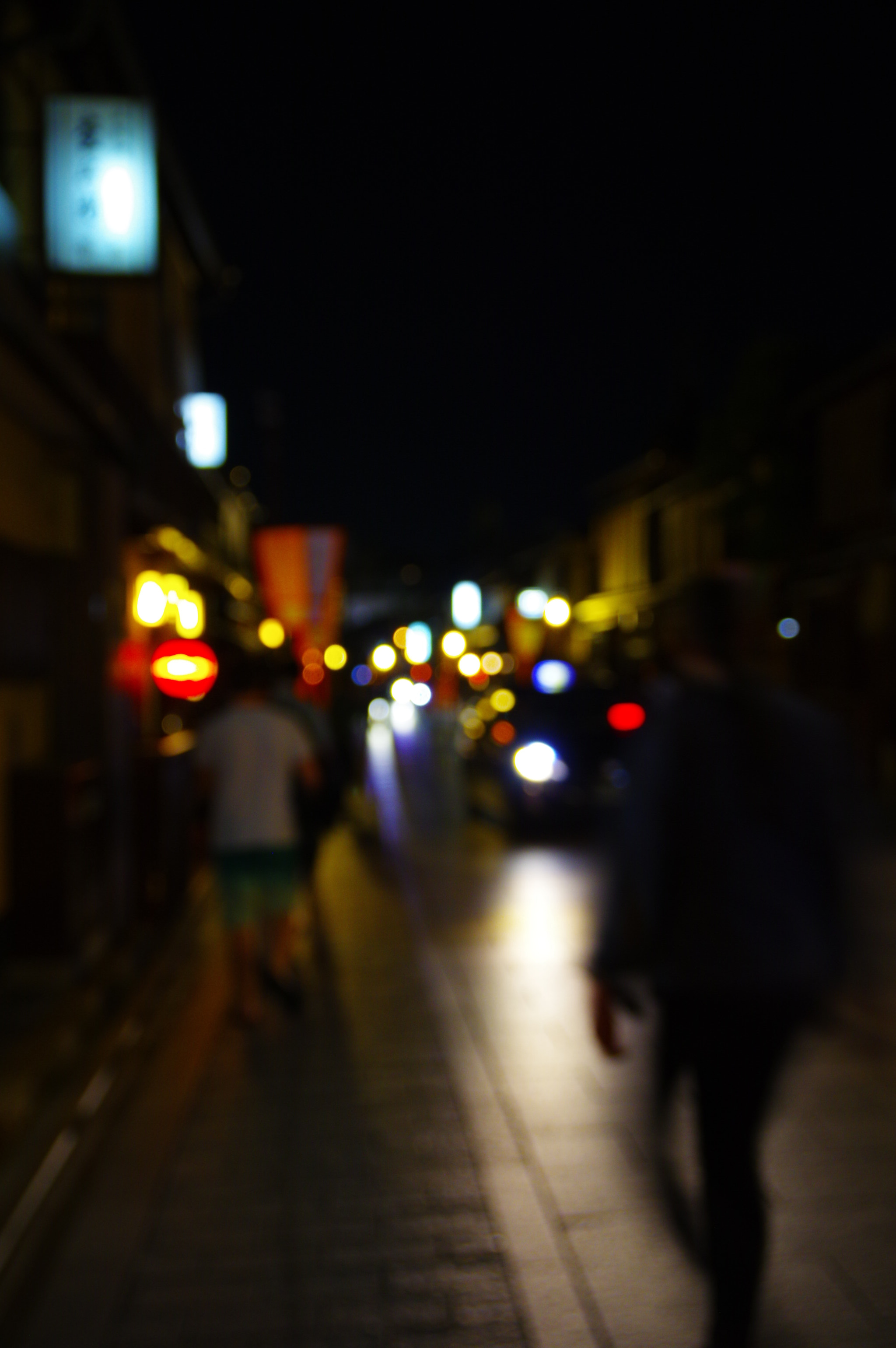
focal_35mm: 42
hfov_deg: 31.8
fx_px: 1571
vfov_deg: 46.4
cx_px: 448
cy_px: 674
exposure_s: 1/8
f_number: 4
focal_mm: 28
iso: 400
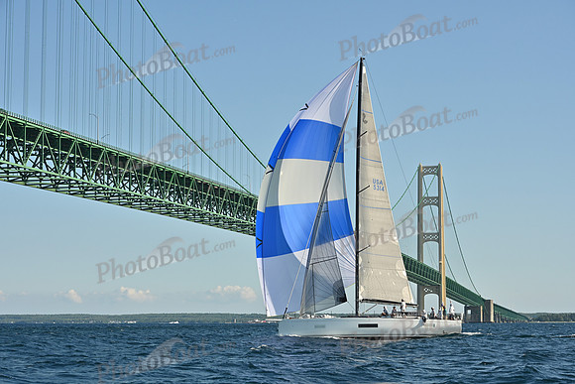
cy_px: 192
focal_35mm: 82
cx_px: 288
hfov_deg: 24.8
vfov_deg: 16.7
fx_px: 1310
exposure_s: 1/1600
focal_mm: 82
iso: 320
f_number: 9
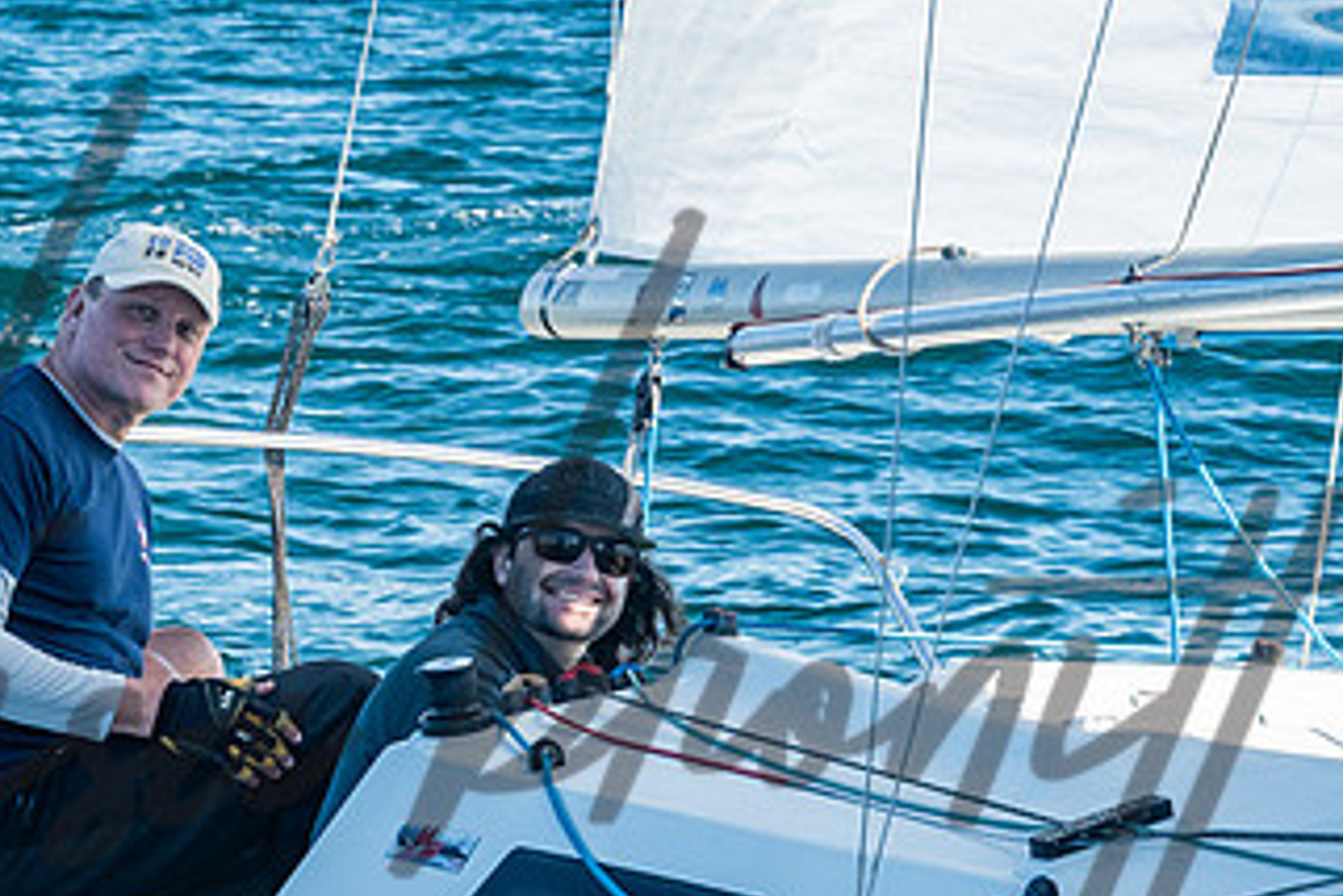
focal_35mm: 240
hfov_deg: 8.6
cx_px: 591
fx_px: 8953
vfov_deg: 5.7
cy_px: 236
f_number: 10
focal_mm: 85
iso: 400
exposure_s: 1/160
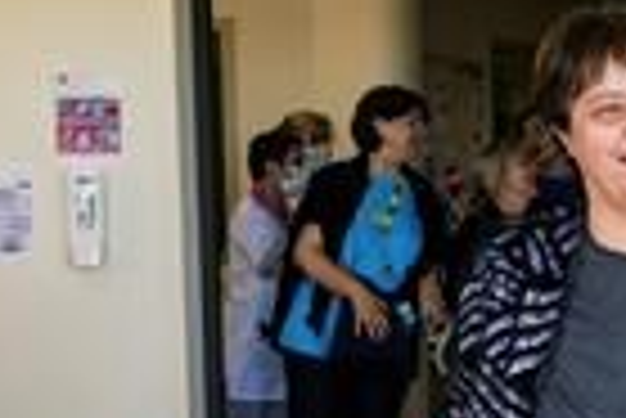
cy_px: 378
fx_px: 1950
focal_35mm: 112
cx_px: 558
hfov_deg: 18.0
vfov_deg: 12.2
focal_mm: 24
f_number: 4
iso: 400
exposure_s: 1/320
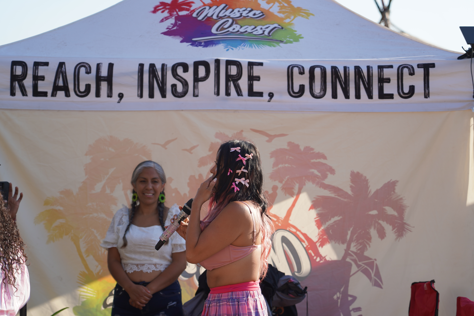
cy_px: 158
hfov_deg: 19.6
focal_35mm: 104
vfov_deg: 13.2
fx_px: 1369
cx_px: 237
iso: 100
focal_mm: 104
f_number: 4.5
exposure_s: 1/320
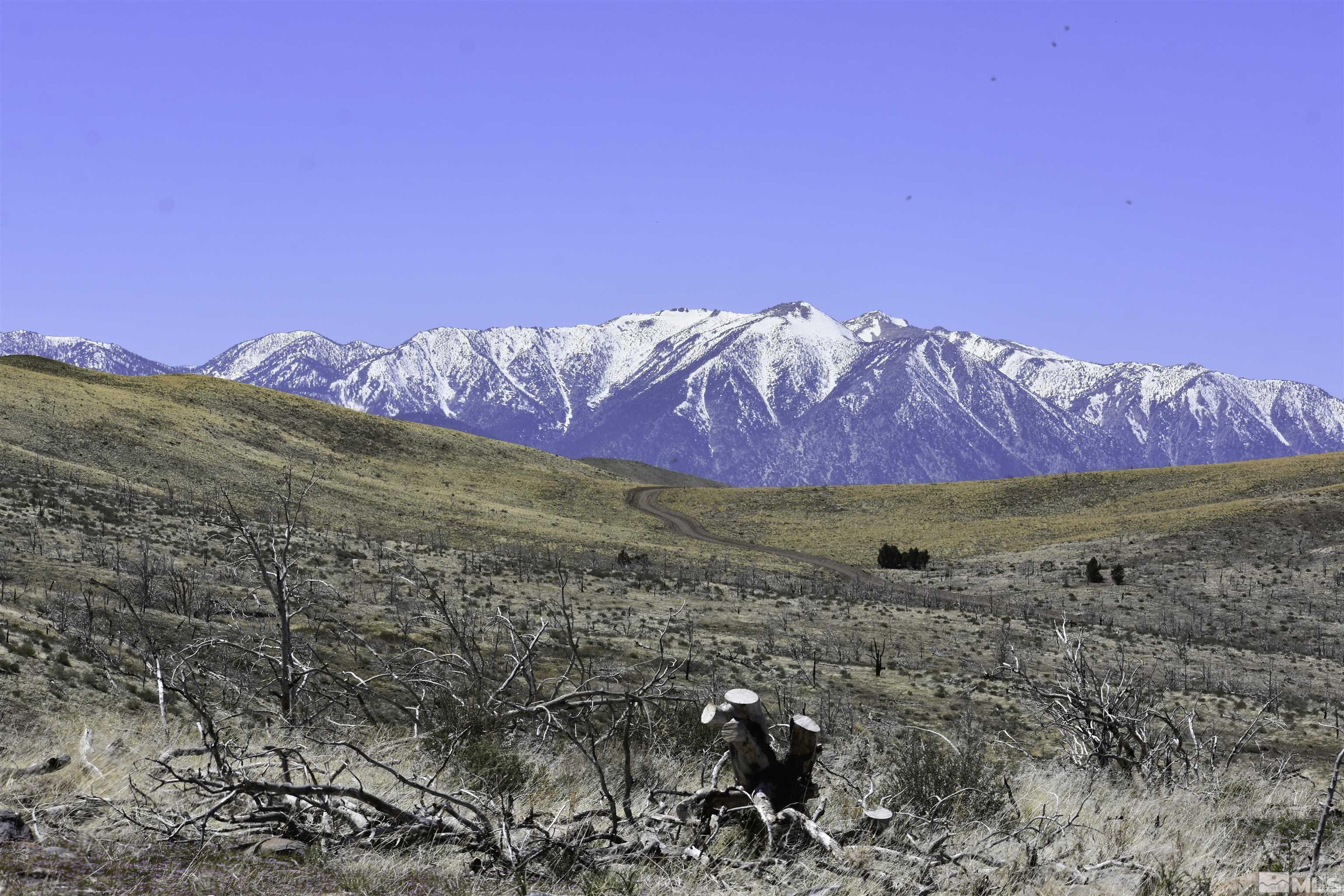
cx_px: 672
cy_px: 448
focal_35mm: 105
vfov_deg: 13.0
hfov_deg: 19.5
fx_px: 3920
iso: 125
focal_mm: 70
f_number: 8
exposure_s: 1/500
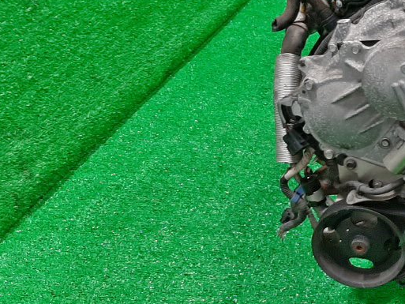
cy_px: 152
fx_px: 854
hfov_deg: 23.7
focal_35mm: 73
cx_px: 516
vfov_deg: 20.2
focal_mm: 3.93
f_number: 1.7
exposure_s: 1/50
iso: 121
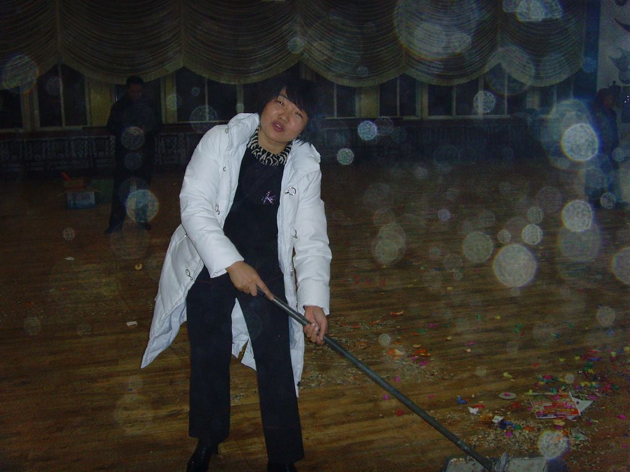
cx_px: 315
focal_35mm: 39
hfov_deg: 47.9
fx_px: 710
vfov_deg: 36.8
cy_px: 236
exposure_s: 1/45
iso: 200
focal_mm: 6.6
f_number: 3.5
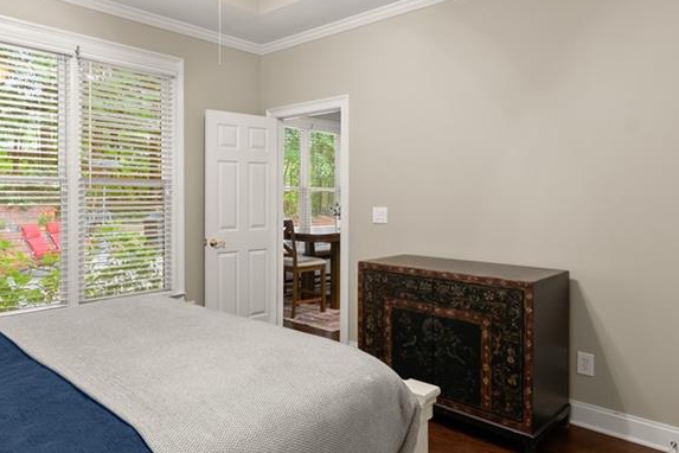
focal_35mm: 25
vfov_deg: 51.2
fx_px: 471
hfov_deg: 70.4
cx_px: 255
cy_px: 201
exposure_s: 1/4
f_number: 7.1
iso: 640
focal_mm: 14
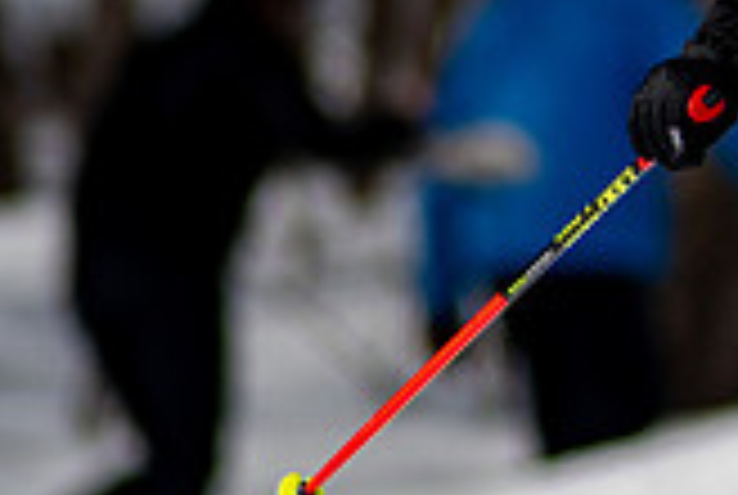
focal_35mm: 1590
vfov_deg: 0.9
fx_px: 32654
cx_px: 1228
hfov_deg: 1.3
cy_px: -43
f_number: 2.8
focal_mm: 300
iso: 100
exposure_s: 1/6400
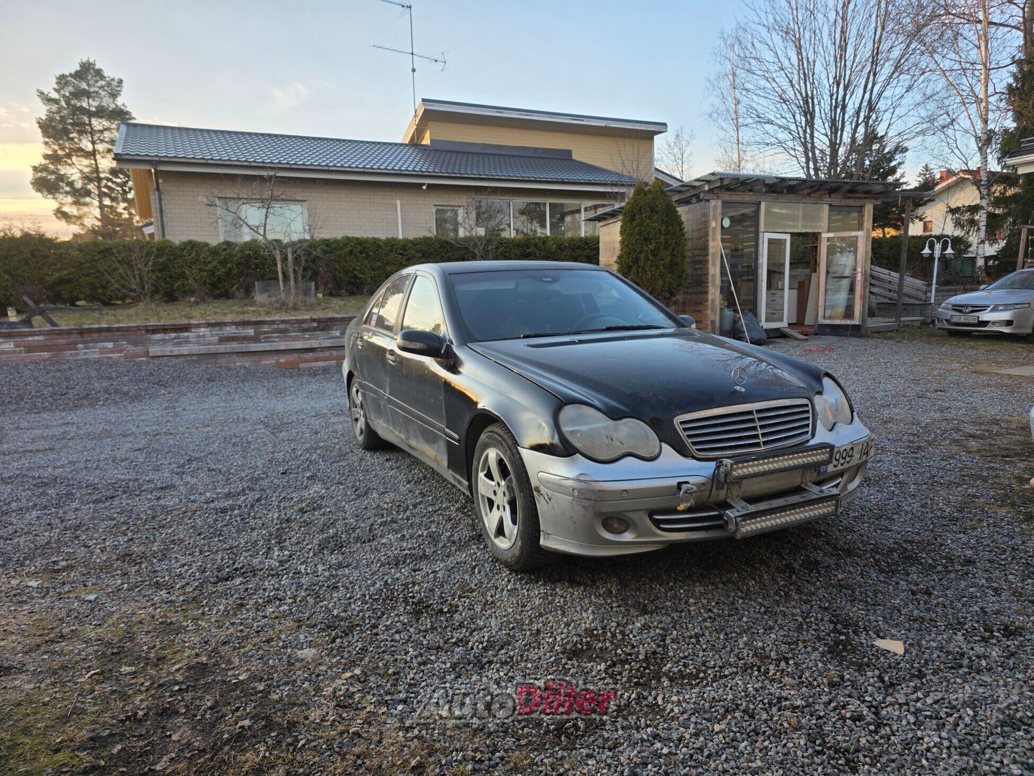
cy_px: 388
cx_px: 517
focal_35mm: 23
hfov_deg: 73.9
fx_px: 687
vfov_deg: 58.9
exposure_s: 1/359
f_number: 1.7
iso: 32
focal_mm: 6.3
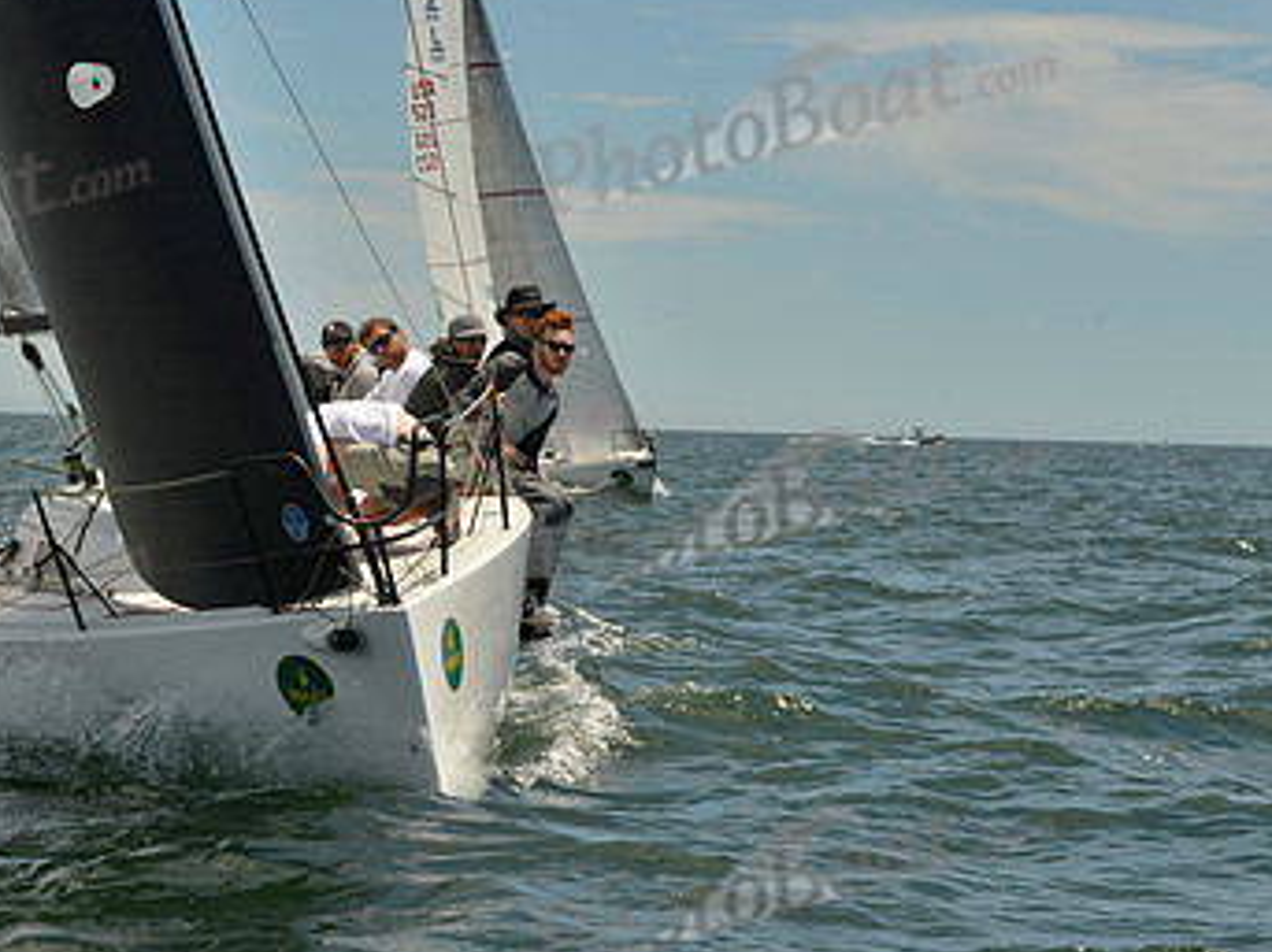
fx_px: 4188
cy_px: 365
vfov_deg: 13.0
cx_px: 345
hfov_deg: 17.2
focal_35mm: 114
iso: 280
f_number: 9
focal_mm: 70
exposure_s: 1/1600
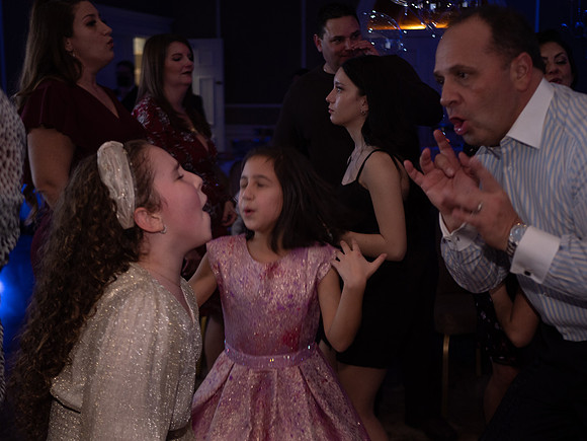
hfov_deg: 38.2
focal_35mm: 50
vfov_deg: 29.1
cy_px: 220
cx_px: 294
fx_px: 848
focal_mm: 25
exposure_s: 1/160
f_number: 1.7
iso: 800
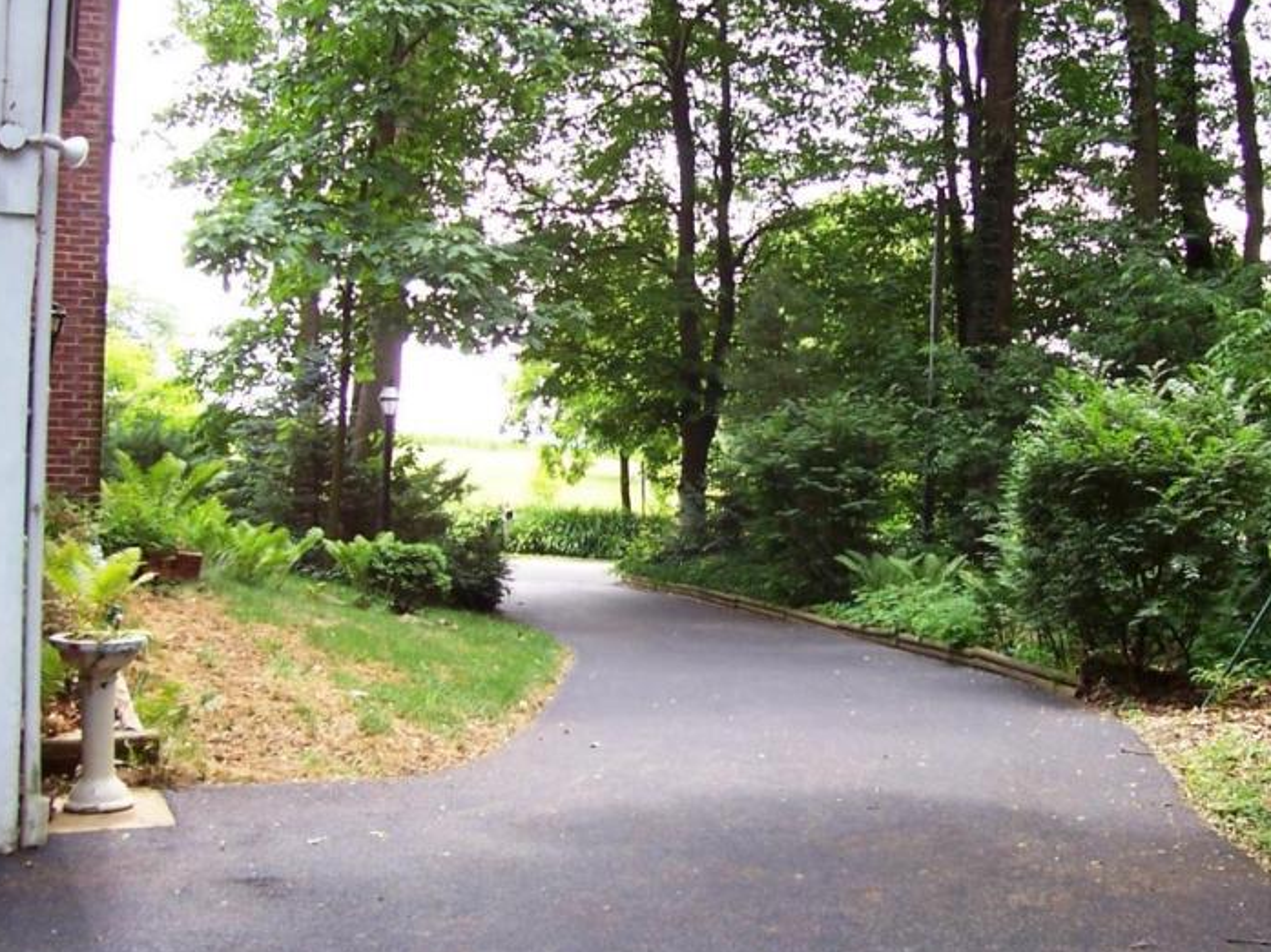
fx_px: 1835
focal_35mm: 50
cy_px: 419
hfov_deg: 38.0
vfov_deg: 29.1
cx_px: 780
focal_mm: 5.6
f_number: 2.7
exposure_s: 1/90
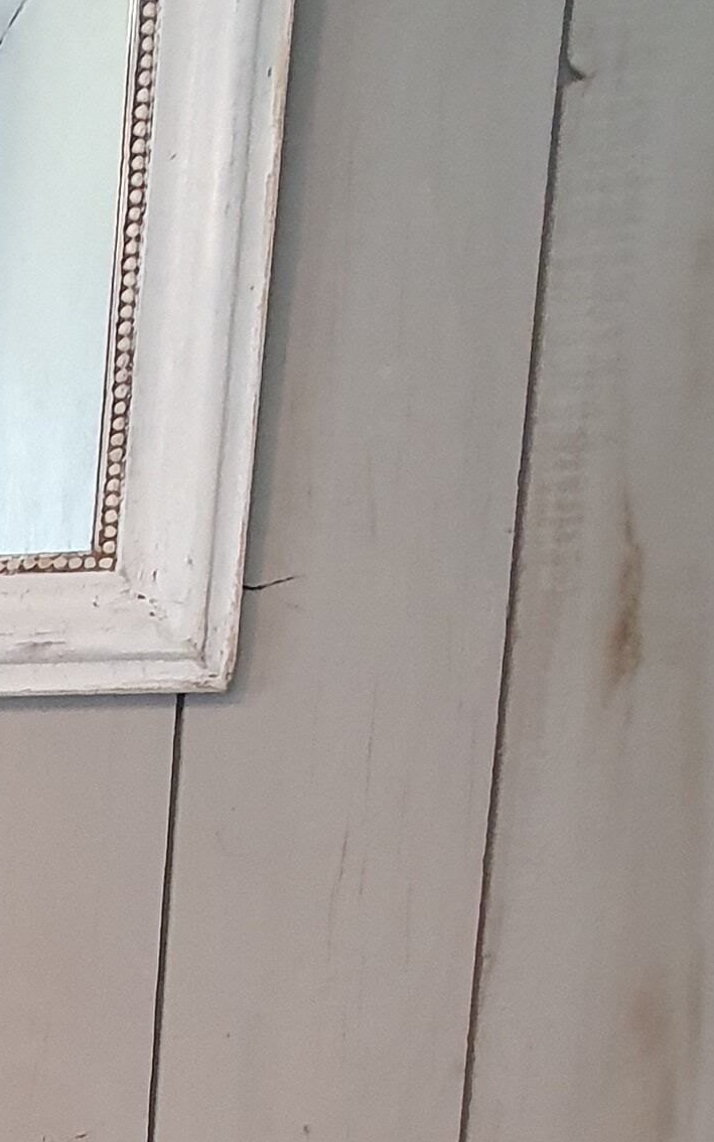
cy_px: 1175
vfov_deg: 32.9
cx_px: -640
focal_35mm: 56
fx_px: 1743
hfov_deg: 17.7
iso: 320
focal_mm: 1.8
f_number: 2.2
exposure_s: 1/50
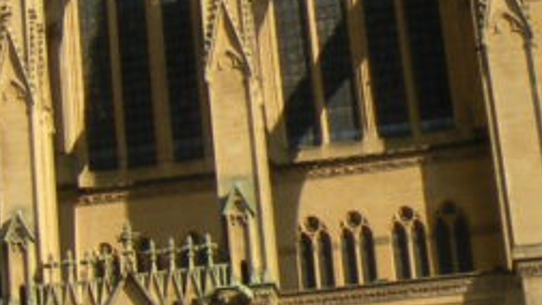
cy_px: 96
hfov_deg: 14.6
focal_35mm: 133
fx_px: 1912
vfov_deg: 9.1
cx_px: -366
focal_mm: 4.7
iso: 64
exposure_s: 1/200
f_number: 6.3
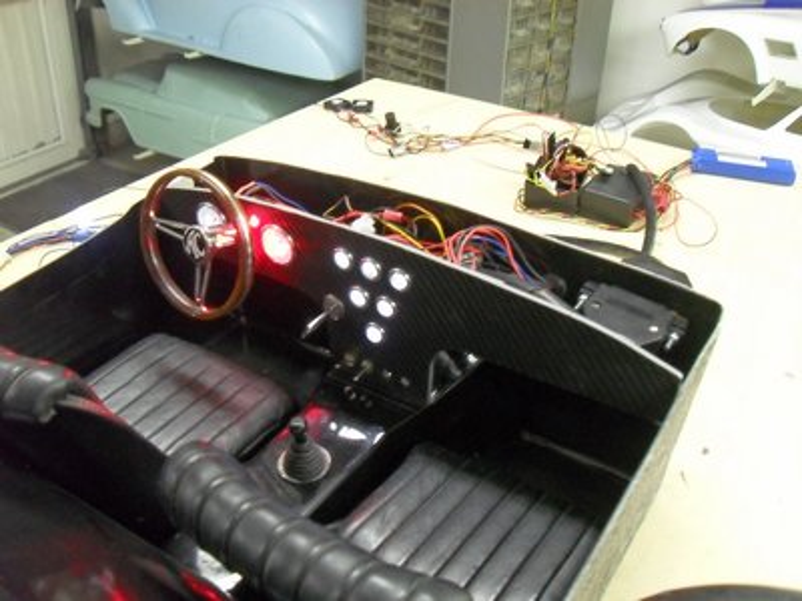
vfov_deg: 40.7
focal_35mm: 35
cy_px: 300
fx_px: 811
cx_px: 401
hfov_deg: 52.6
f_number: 2.8
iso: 320
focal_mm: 6.2
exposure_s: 1/15
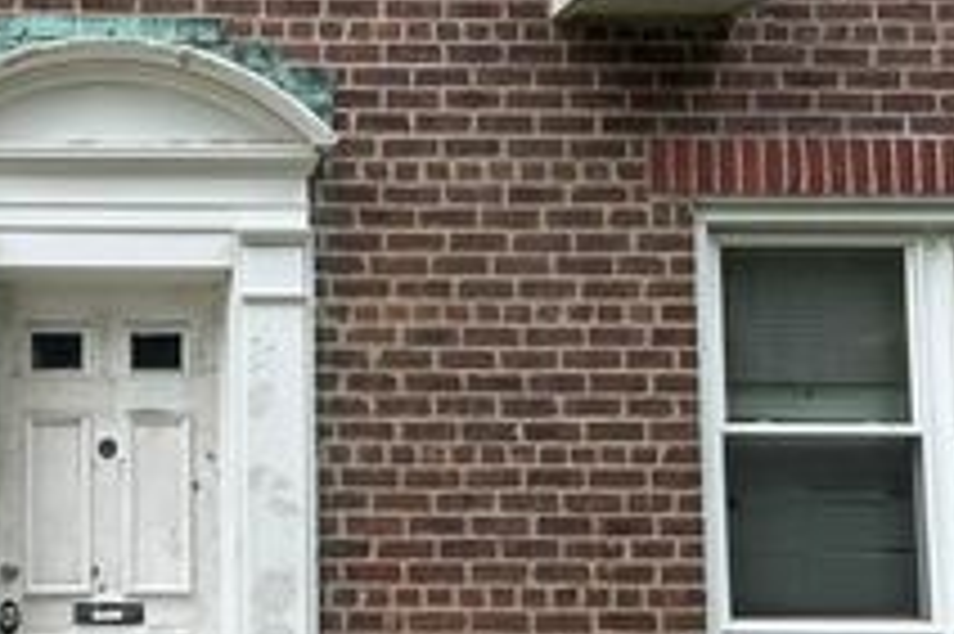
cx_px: 148
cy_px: 214
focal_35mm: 59
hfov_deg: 32.7
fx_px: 1562
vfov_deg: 22.9
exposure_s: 1/989
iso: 80
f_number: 1.78
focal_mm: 6.86
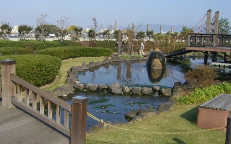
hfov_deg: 40.1
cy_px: 87
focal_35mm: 50
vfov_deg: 25.8
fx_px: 315
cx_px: 91
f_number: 8
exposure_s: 1/125
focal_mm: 7.9
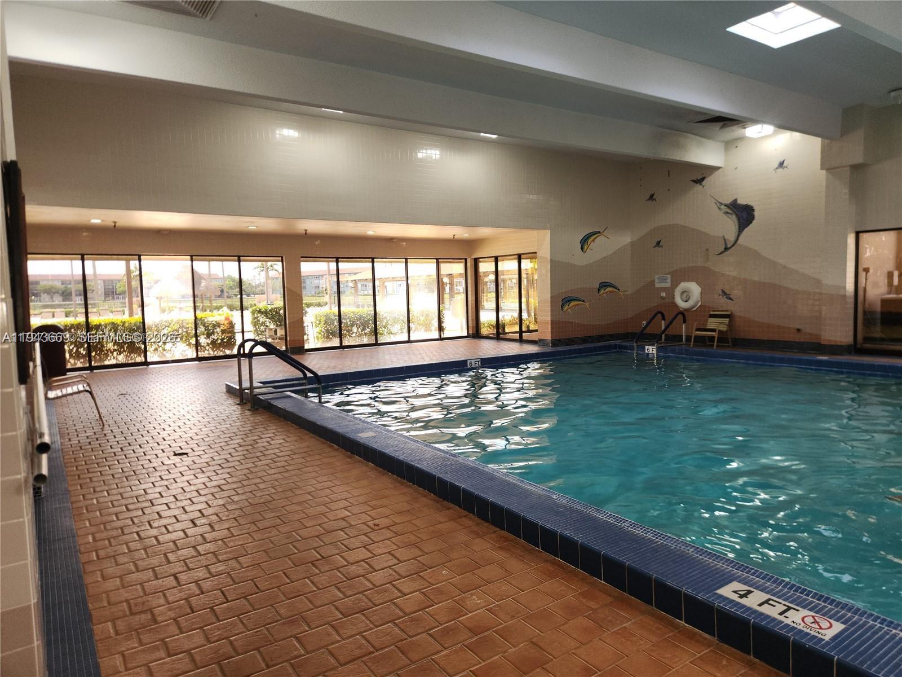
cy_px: 338
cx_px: 451
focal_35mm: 23
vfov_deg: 58.9
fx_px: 599
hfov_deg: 73.9
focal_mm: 5.4
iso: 50
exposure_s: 1/60
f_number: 1.8
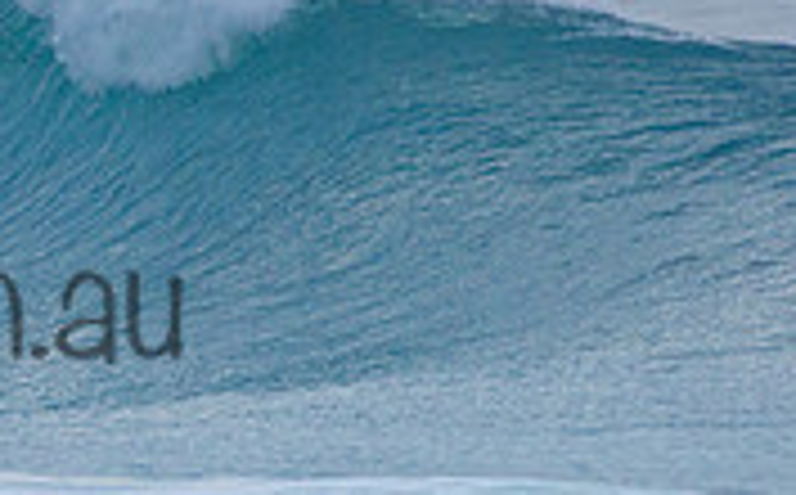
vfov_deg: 0.6
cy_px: 155
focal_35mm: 2052
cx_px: -395
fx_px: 44445
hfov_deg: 1.0
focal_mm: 500
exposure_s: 1/2000
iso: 640
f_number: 5.6
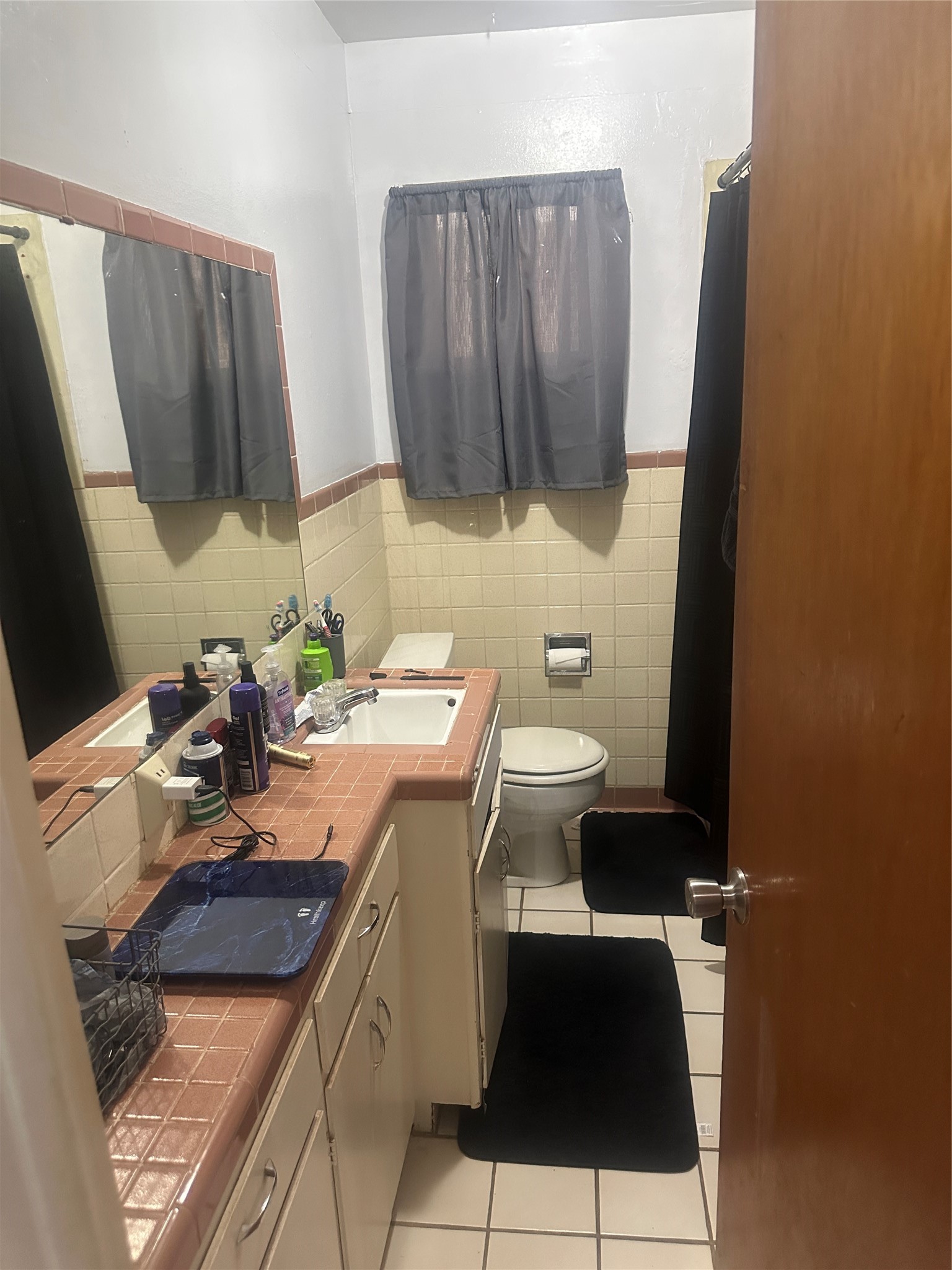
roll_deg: +2.4
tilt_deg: -16.6
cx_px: 476
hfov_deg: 56.8
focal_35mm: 24
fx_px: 880
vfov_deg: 71.6
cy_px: 635
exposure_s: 1/60
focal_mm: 6.86
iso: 640
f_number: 1.78
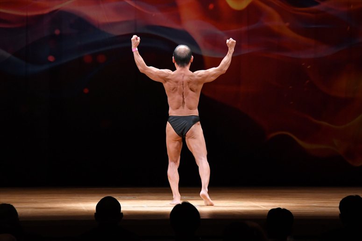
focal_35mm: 202
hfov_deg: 10.2
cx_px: 181
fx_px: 2030
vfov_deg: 6.8
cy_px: 120
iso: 4000
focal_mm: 135
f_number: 5.6
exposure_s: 1/400
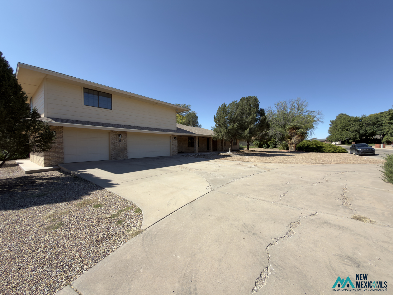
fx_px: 159
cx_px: 196
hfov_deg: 102.1
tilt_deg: -0.8
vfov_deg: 85.7
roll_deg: +0.3
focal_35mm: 14
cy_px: 148
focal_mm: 2.22
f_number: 2.2
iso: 20
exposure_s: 1/763
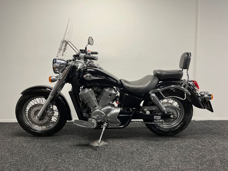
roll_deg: +1.1
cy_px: 86
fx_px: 171
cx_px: 114
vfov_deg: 53.1
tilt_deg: -3.3
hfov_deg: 67.3
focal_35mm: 26
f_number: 1.6
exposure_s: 1/50
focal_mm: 5.1
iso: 160
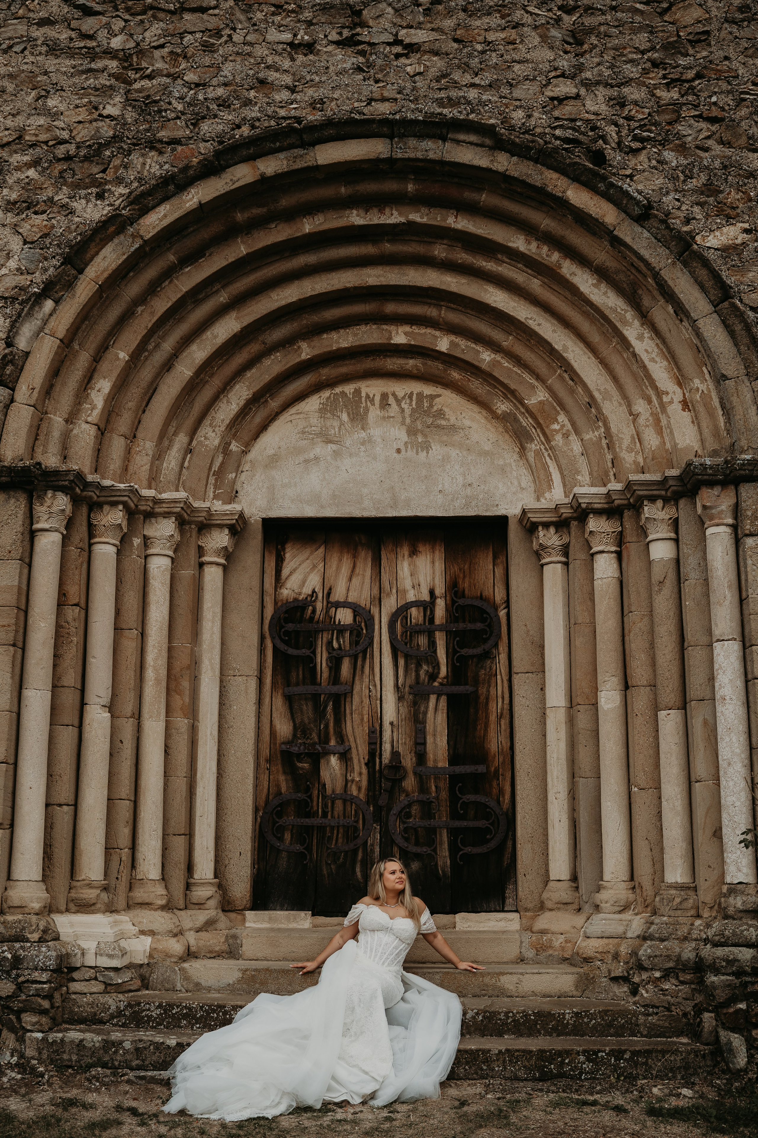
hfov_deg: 37.9
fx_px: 1105
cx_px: 379
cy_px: 569
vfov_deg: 54.4
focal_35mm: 35
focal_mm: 35
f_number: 2.2
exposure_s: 1/1000
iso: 200
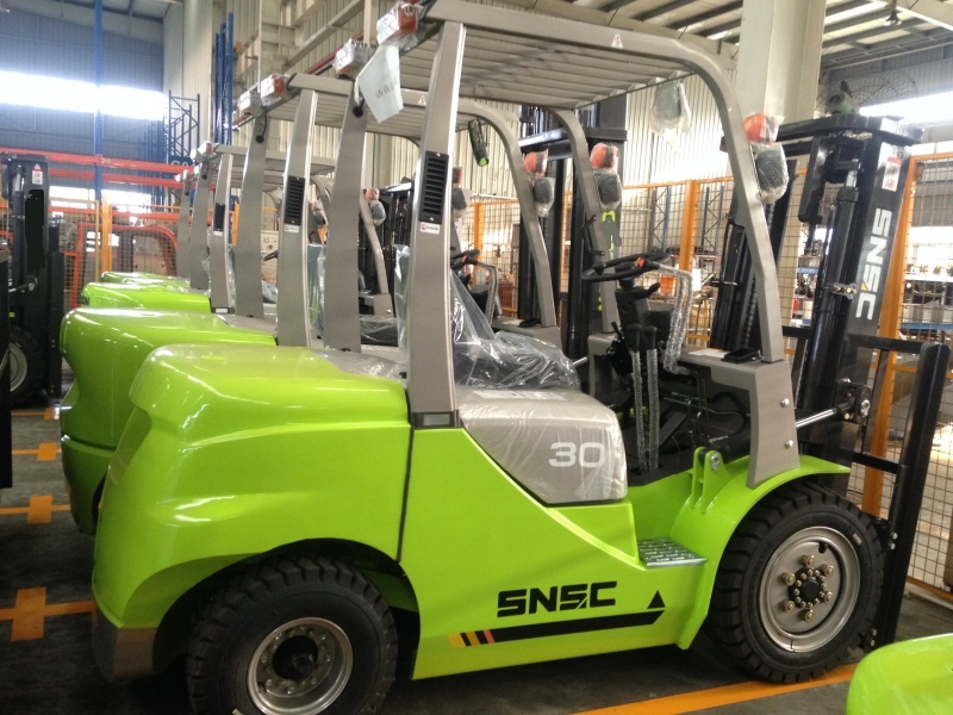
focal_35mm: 33
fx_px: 909
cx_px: 476
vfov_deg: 42.9
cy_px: 358
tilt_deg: -5.7
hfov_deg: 55.4
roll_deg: -3.6
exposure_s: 1/20
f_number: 2.4
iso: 160
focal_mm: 4.12
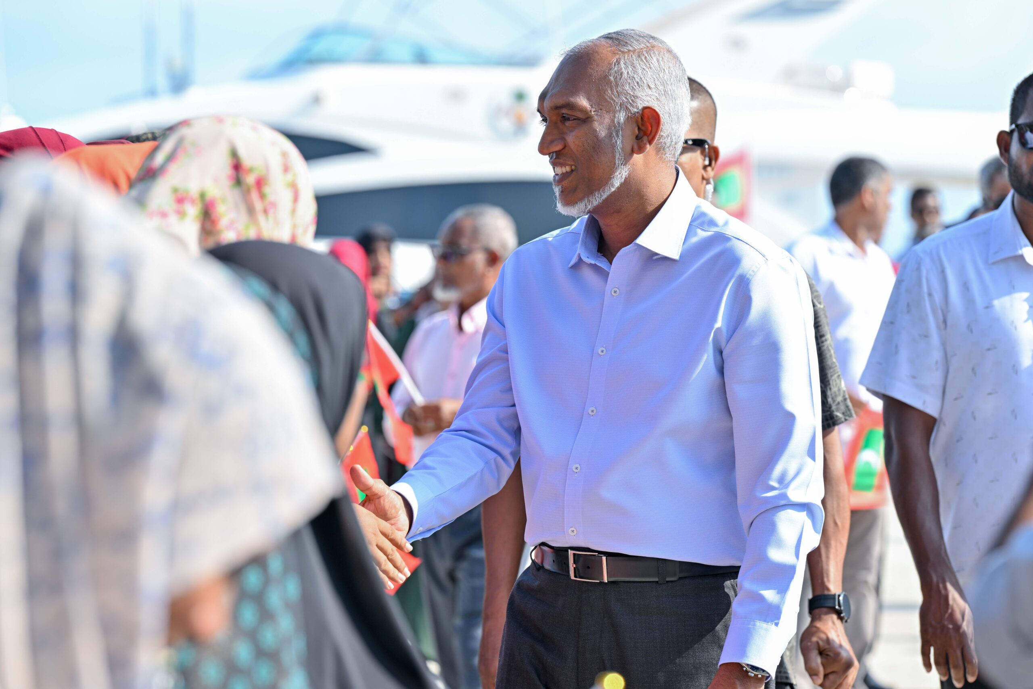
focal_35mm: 170
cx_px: 516
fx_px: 4878
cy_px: 344
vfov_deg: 8.1
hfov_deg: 12.1
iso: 100
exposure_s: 1/200
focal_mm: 170
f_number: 6.3
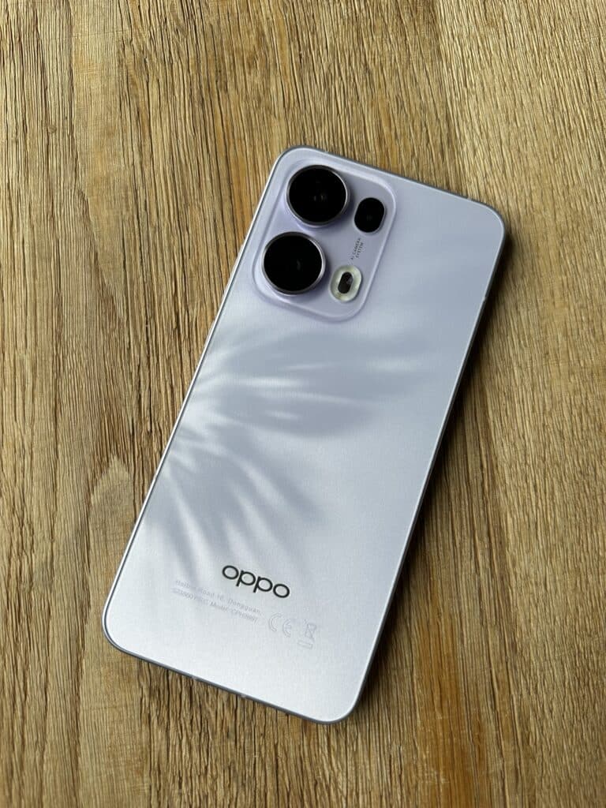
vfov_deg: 71.6
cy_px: 404
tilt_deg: -82.0
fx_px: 560
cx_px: 303
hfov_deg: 56.8
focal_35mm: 24
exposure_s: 1/121
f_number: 1.78
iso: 80
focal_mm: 6.86
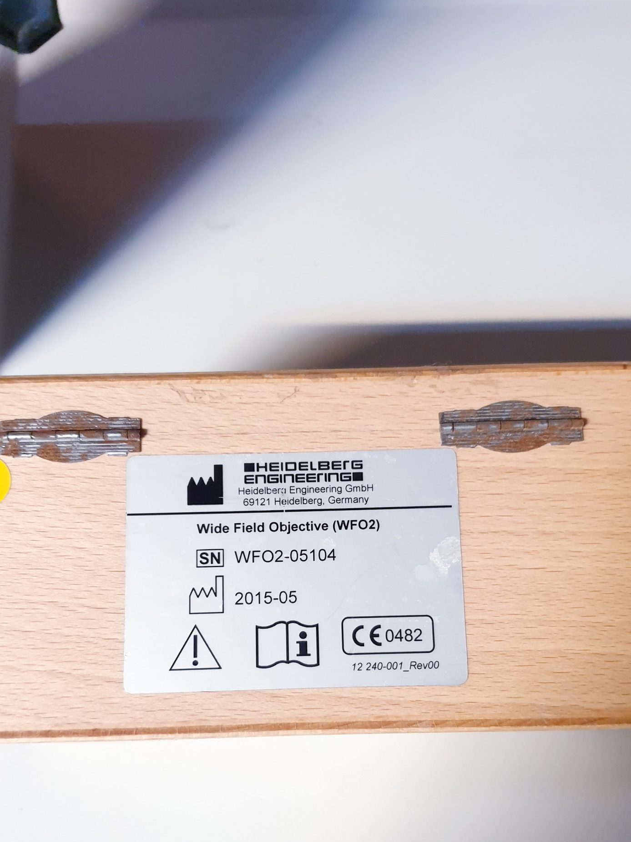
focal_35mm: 36
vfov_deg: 50.4
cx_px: 313
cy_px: 563
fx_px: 875
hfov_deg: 39.7
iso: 320
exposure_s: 1/50
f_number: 1.5
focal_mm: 4.3
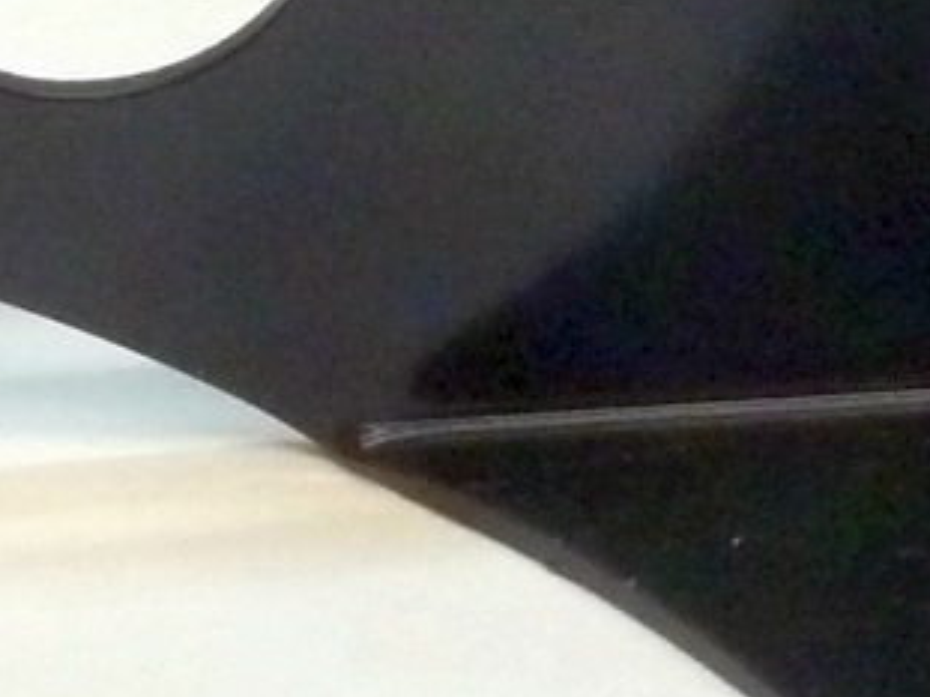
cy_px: 269
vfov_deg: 14.1
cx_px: 674
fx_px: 2820
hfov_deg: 18.6
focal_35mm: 105
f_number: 3.5
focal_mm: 5.7
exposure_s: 1/30
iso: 400
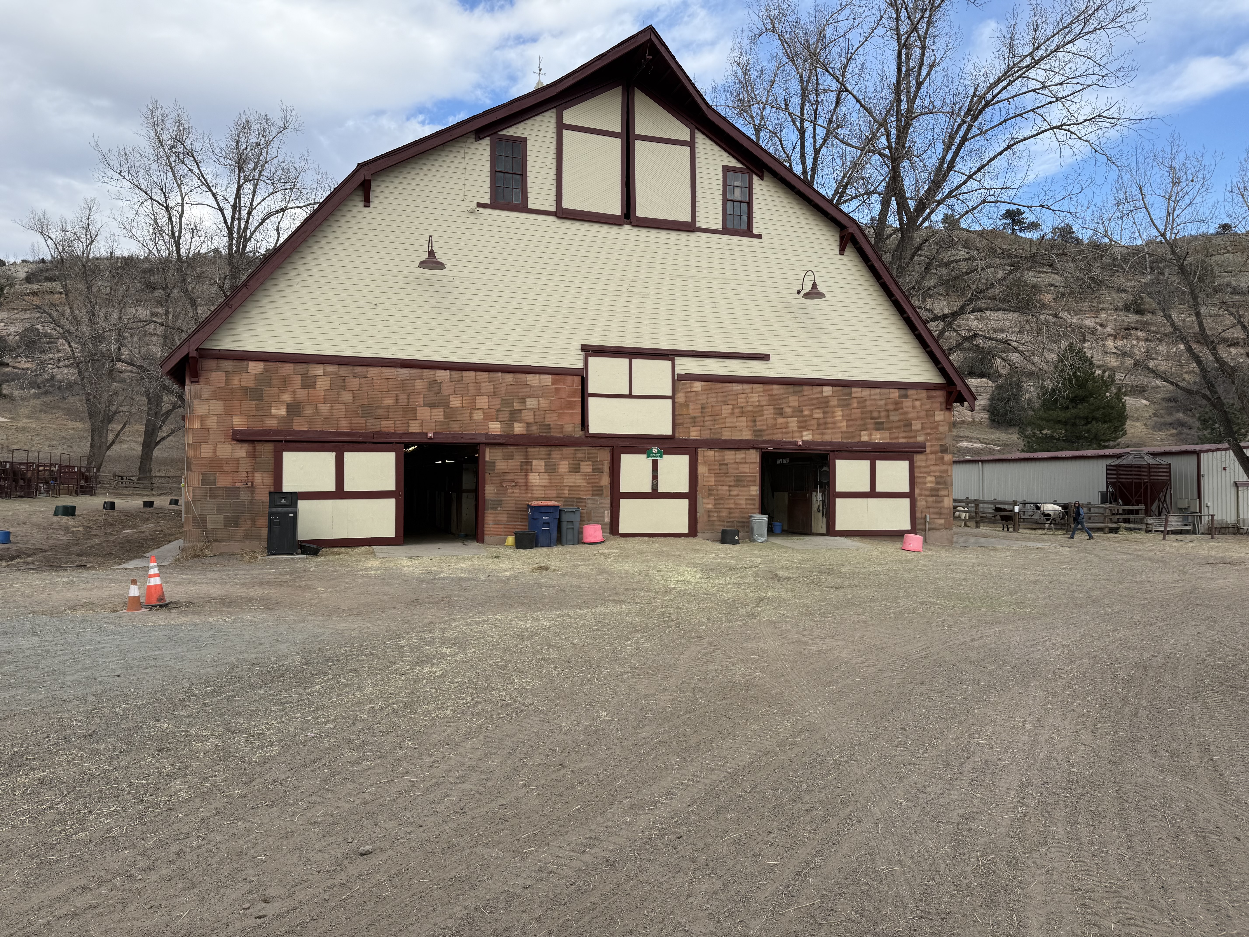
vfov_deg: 56.8
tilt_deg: +1.9
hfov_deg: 71.6
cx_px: 624
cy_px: 468
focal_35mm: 24
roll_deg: +0.0
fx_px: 866
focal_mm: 6.76
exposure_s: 1/1585
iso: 80
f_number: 1.78
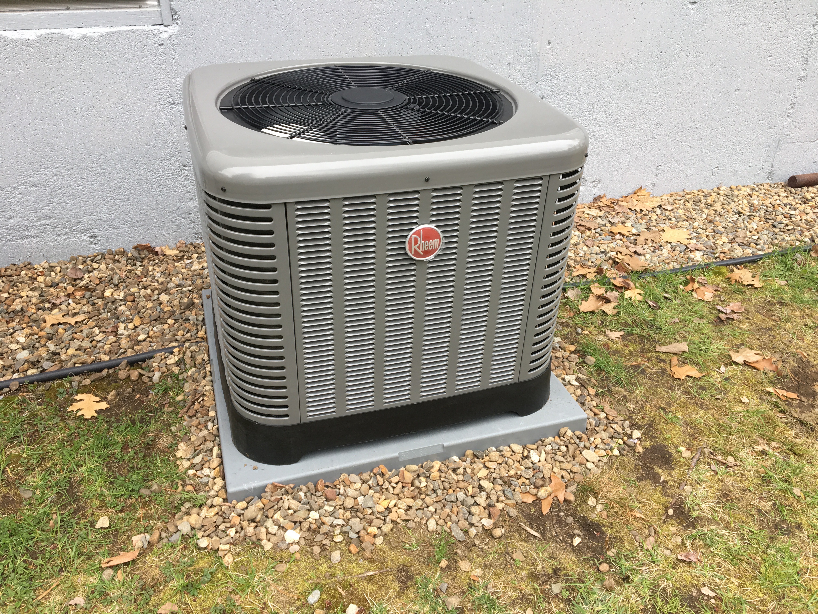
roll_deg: -2.0
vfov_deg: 48.2
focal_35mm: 29
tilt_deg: -32.0
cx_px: 409
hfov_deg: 61.7
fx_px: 685
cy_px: 307
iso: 32
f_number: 2.2
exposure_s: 1/120
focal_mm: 4.15
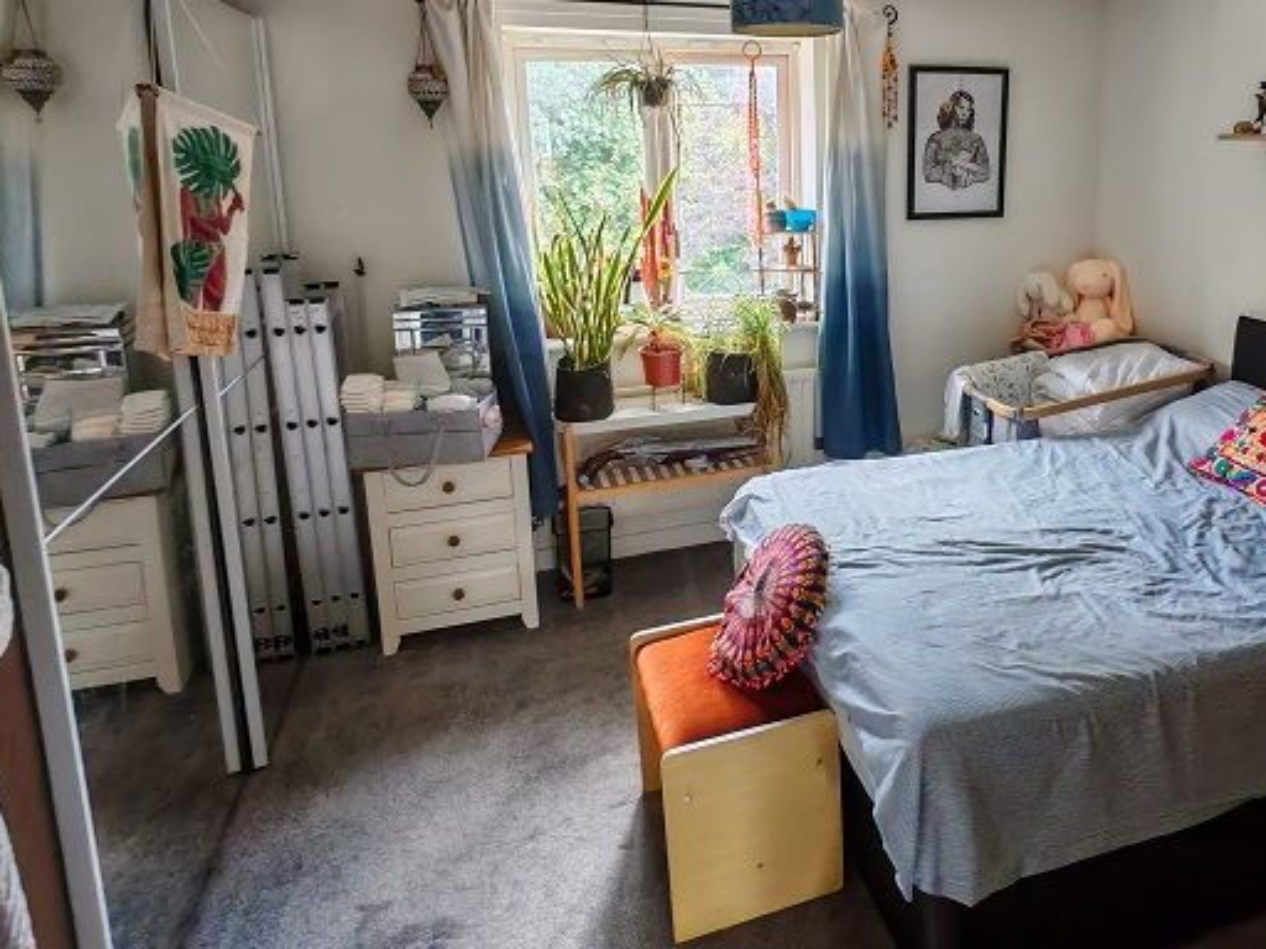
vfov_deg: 53.7
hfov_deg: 67.1
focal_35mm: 25
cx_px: 863
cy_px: 306
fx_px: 914
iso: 320
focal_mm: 1.96
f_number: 2.2
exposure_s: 1/50
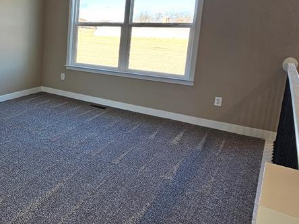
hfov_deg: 49.2
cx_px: 1
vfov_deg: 45.8
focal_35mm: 30
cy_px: 67
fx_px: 259
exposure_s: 1/60
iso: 50
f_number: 2.2
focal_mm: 2.2
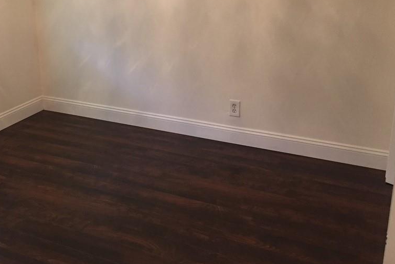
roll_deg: -0.3
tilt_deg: -15.0
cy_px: 76
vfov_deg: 32.2
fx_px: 450
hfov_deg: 47.0
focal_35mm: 41
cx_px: 146
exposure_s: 1/30
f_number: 2.2
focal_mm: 4.15
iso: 160
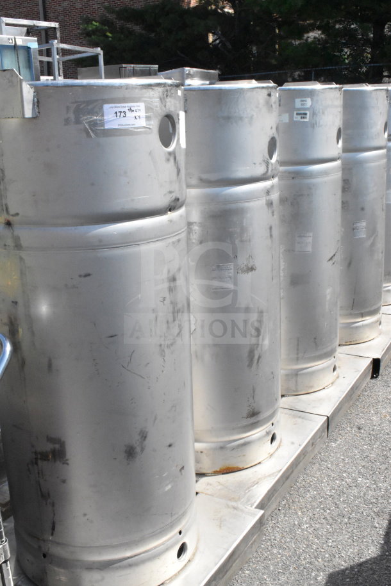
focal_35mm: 38
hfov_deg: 35.5
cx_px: 196
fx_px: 611
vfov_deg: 51.3
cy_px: 293
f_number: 25
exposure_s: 1/1600
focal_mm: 25
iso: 6400
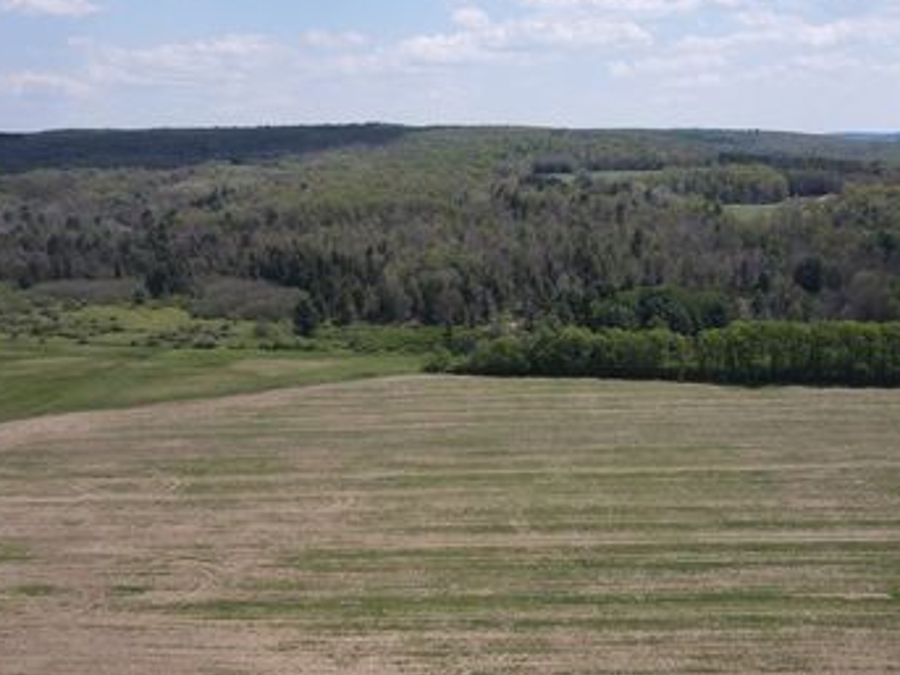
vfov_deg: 40.3
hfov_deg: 52.3
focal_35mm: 35
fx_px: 910
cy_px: 432
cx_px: 535
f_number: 2.8
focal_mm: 4.5
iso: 100
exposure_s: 1/800
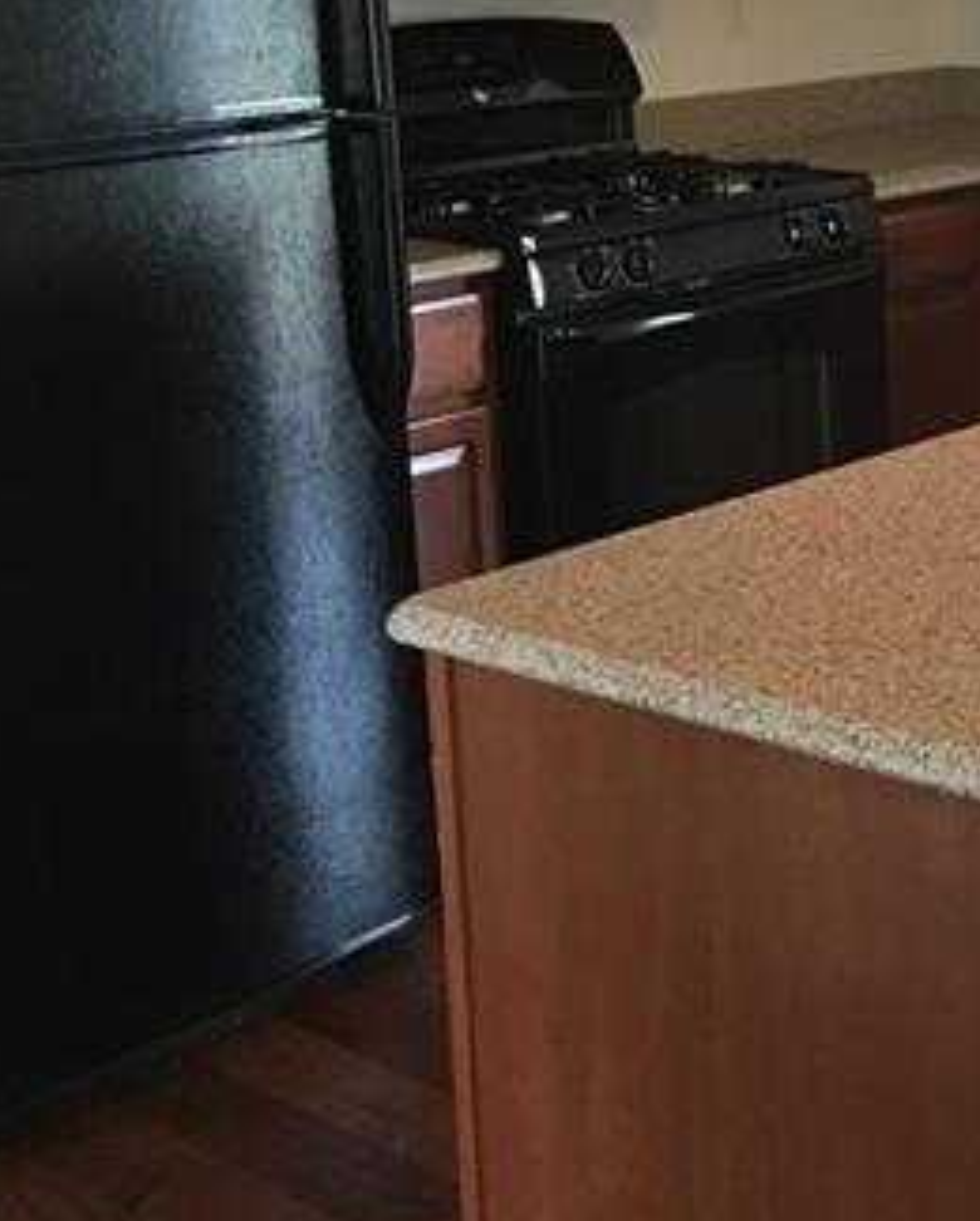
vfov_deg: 28.2
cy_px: 471
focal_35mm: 67
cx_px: 935
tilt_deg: -12.9
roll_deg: +1.0
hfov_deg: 22.2
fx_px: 2425
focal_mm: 4.15
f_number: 2.2
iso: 100
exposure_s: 1/15
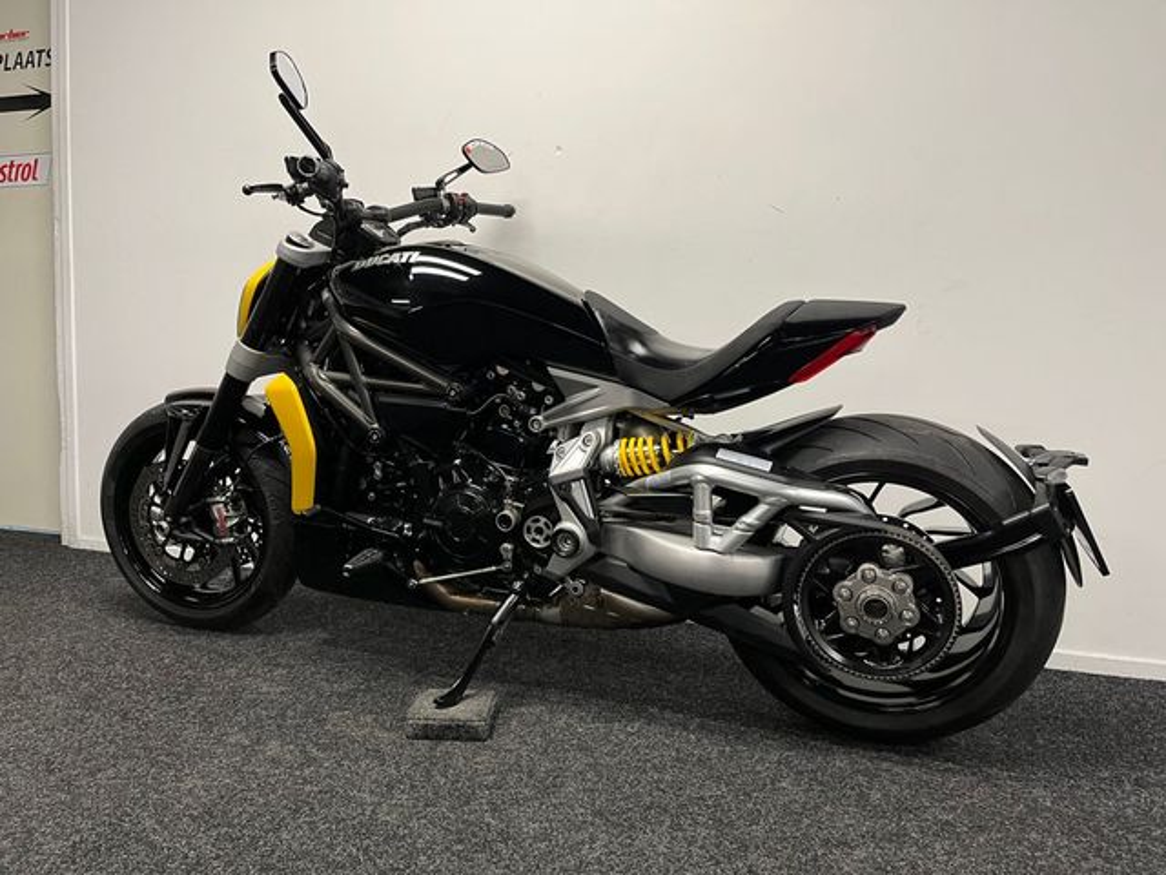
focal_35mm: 26
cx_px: 583
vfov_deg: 53.1
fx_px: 876
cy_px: 438
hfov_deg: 67.3
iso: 100
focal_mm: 5.1
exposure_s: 1/50
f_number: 1.6
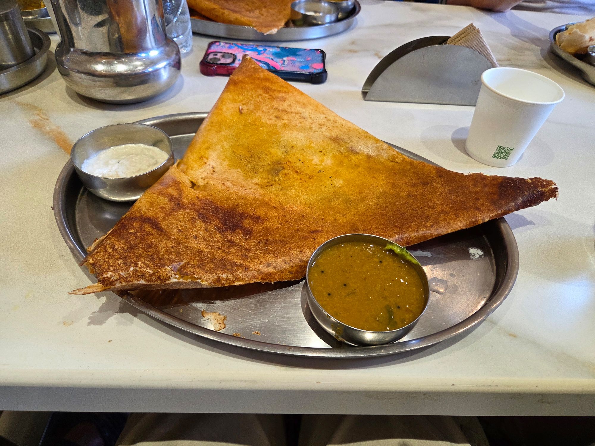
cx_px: 298
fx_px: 395
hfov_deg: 73.9
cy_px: 223
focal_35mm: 23
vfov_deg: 58.9
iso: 160
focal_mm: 5.4
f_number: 1.8
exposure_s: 1/100
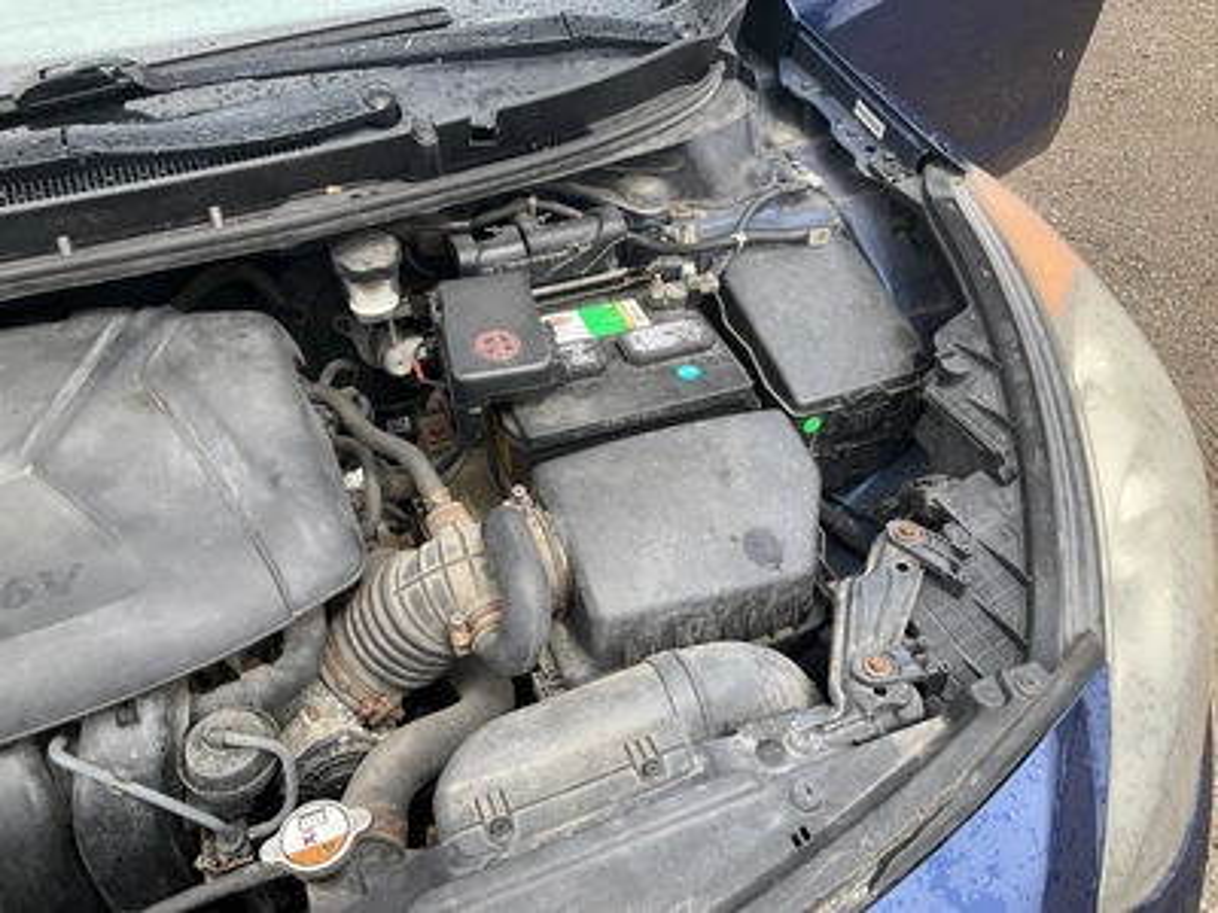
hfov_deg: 61.7
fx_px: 1020
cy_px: 456
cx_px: 609
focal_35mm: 29
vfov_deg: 48.2
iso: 25
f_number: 1.8
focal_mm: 3
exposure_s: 1/383
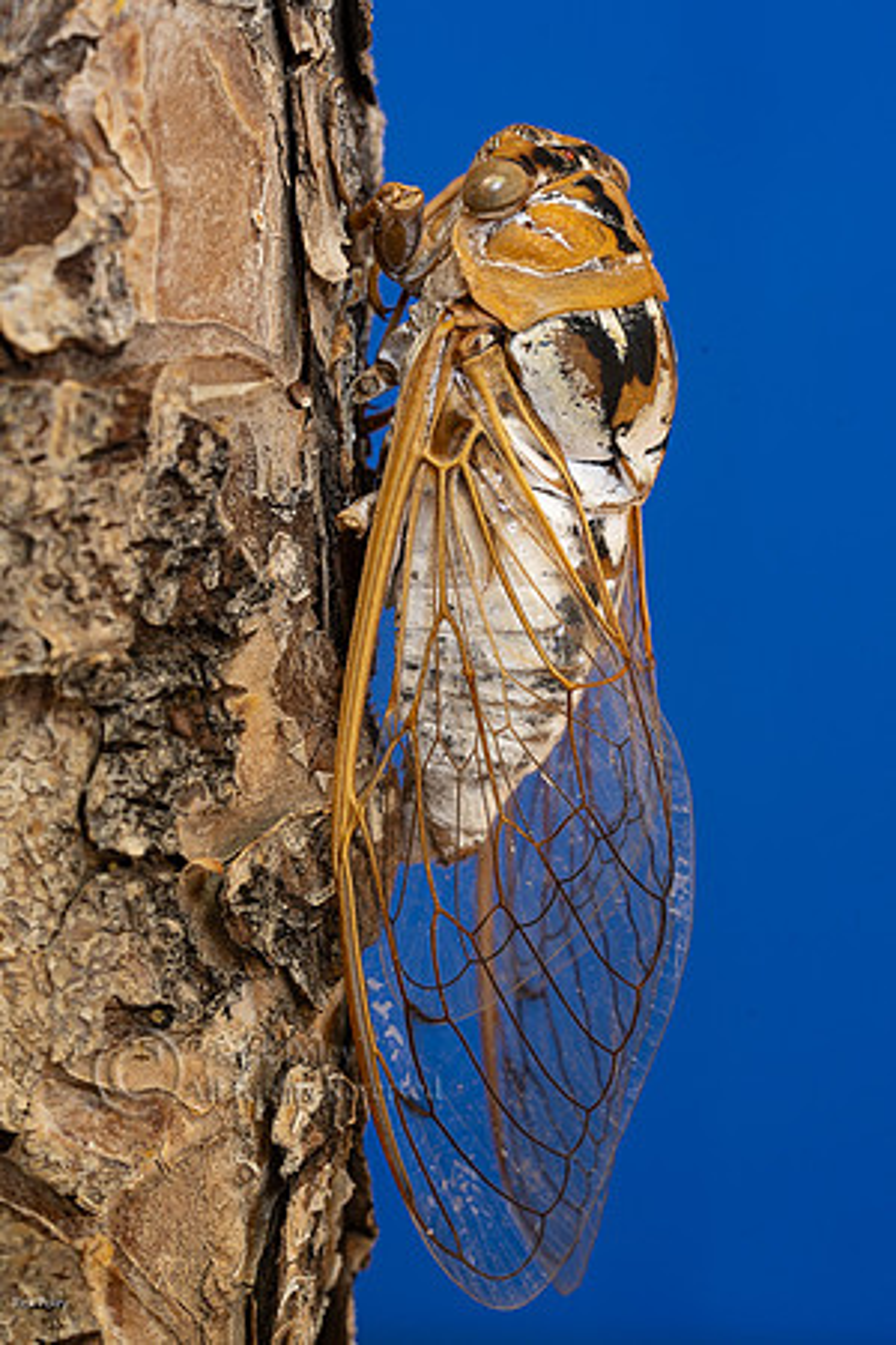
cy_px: 672
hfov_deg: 15.2
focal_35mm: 90
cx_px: 448
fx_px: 3360
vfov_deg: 22.6
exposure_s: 1
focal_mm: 90
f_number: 11
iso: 250
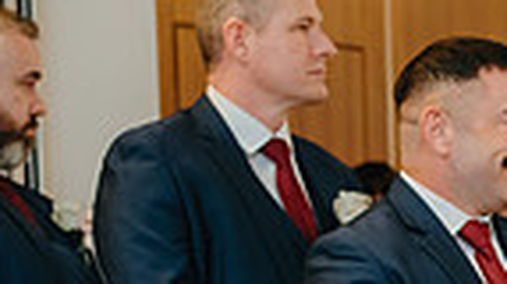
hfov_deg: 13.1
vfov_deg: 7.4
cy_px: 474
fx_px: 2135
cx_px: 663
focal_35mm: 159
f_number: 2.2
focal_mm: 35
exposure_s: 1/160
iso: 1250
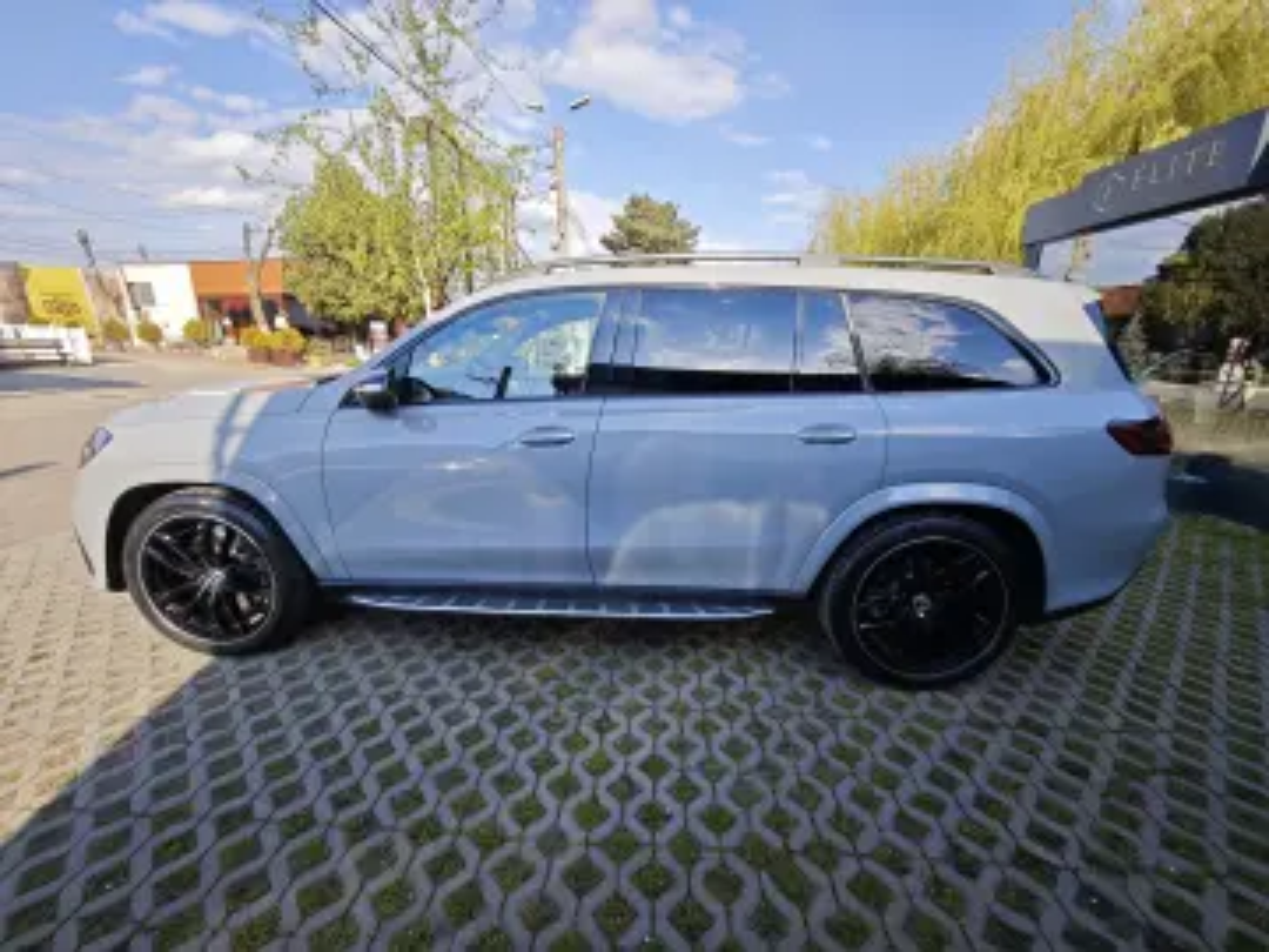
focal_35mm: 14
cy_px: 476
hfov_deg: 102.1
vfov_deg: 85.7
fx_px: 513
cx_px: 634
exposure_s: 1/252
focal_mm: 2.16
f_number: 2.2
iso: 50
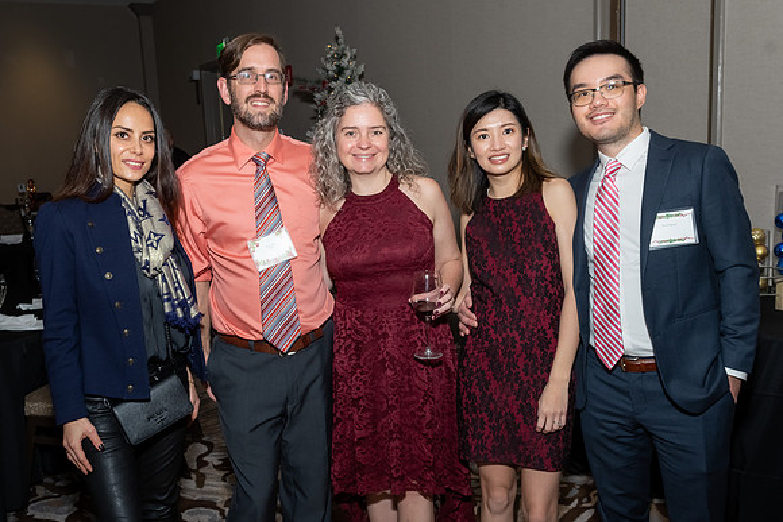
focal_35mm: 37
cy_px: 270
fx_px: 806
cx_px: 374
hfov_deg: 51.8
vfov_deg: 35.9
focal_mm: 22
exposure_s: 1/250
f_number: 6.3
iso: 500
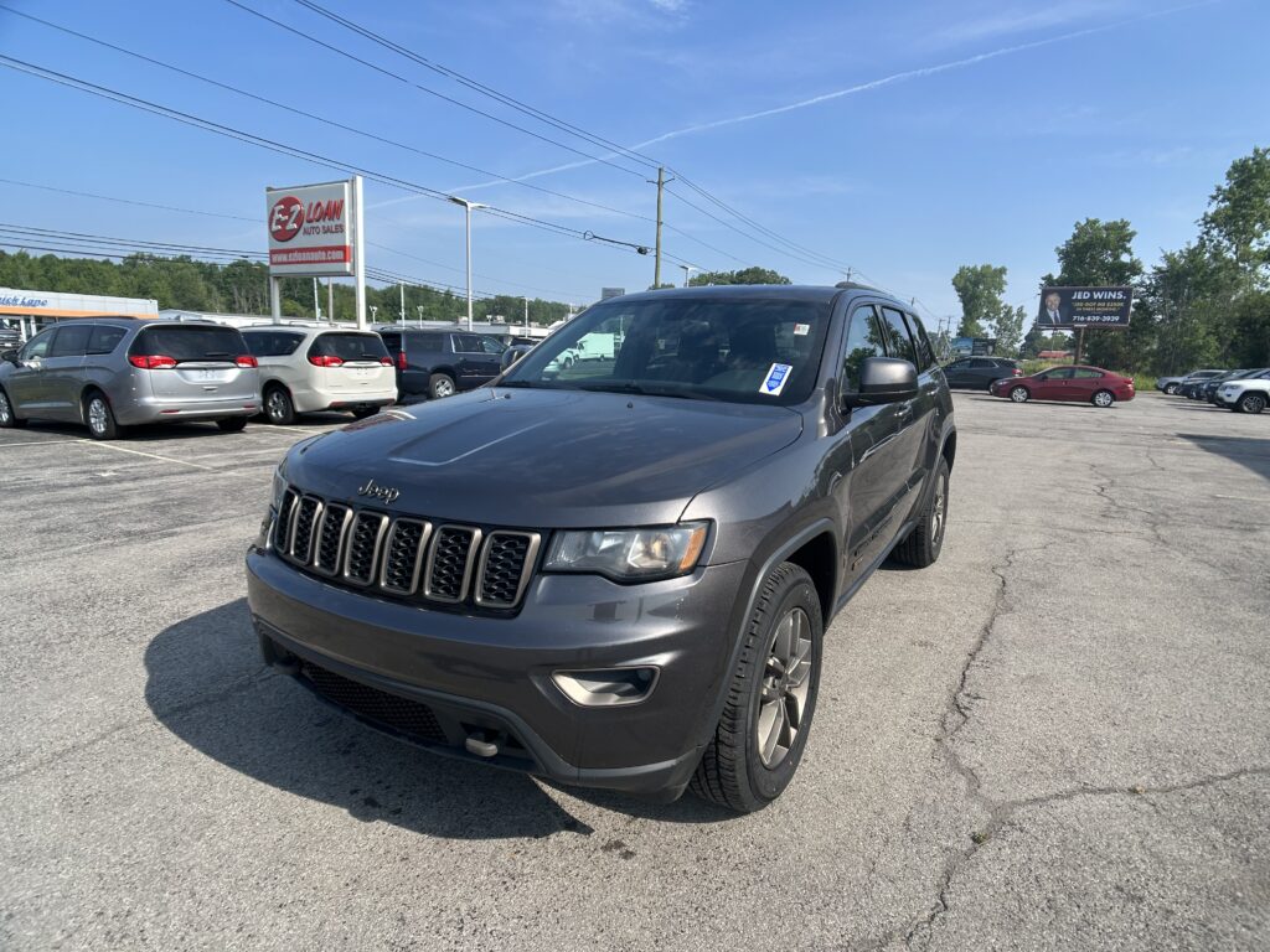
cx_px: 635
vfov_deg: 53.1
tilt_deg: -9.8
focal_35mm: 26
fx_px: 954
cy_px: 476
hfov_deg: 67.3
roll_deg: -1.5
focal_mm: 5.7
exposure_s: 1/2632
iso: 50
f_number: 1.5
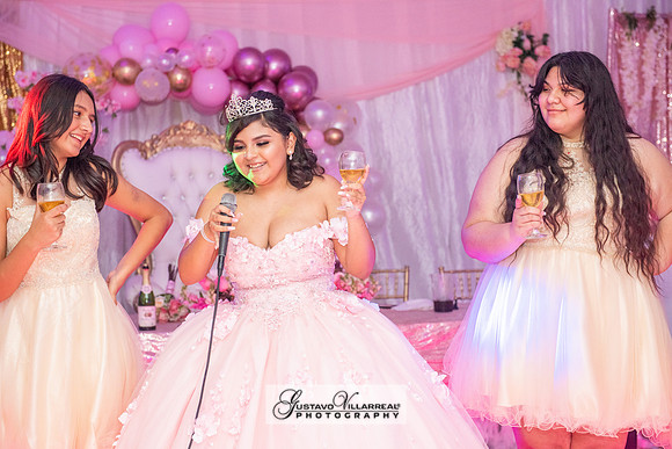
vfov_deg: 19.5
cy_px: 224
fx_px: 1307
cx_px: 336
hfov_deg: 28.8
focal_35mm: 70
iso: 1250
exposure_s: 1/160
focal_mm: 70
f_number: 4
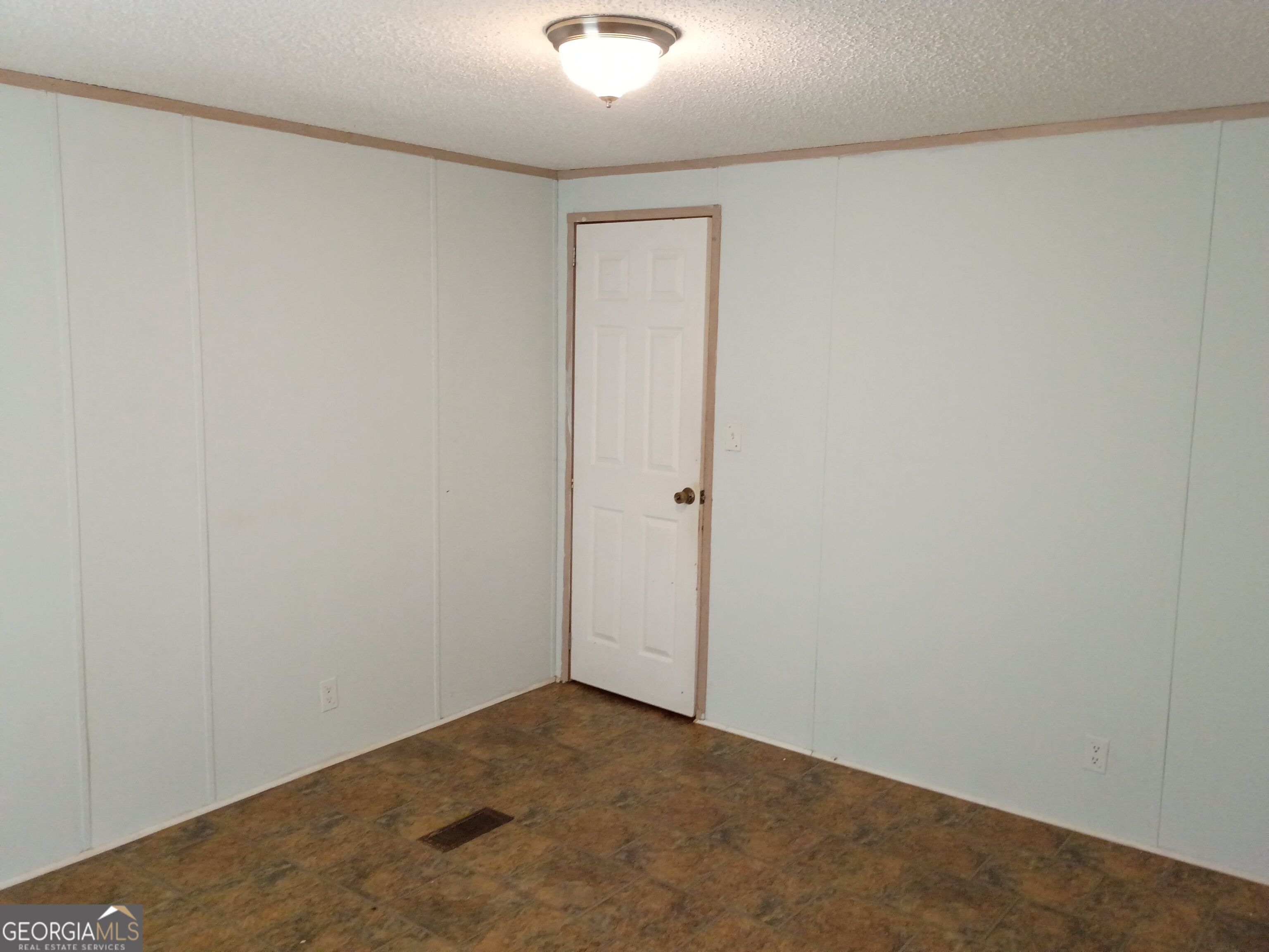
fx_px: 1063
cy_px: 476
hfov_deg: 61.7
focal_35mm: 29
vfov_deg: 48.2
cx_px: 634
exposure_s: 1/60
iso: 803
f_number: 1.8
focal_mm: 4.27
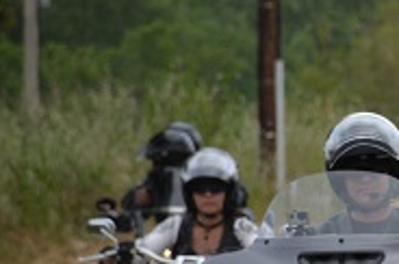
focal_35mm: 721
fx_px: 7977
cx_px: 633
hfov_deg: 2.9
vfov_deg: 1.9
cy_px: 241
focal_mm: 140
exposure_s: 1/1000
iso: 500
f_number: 5.6
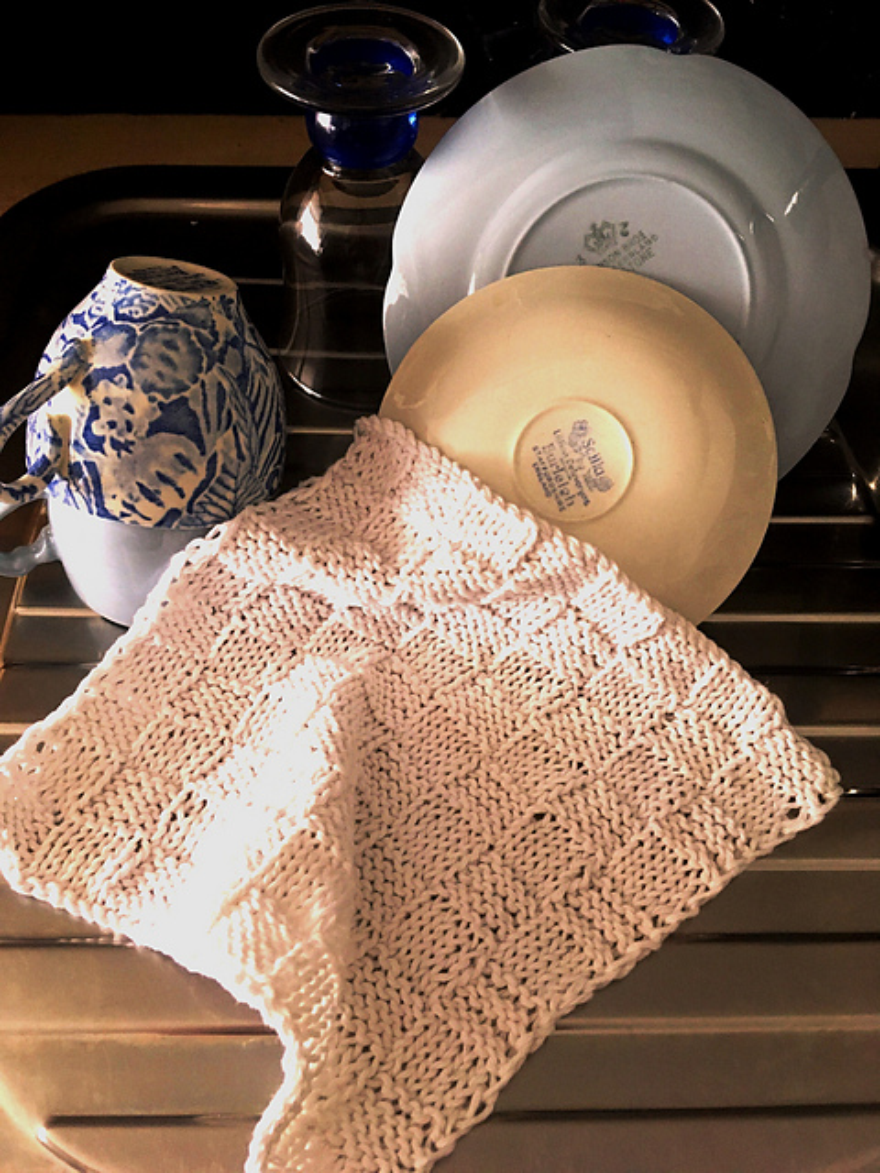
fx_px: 983
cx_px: 440
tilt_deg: -55.0
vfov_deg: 61.7
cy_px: 586
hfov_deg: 48.2
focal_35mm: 29
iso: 200
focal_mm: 4.15
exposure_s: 1/33
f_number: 2.2
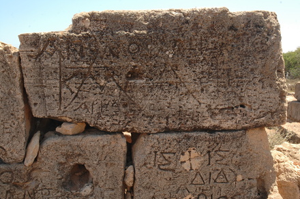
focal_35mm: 44
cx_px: 150
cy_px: 100
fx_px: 362
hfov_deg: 45.0
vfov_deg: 30.8
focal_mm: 29
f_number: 13
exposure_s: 1/80
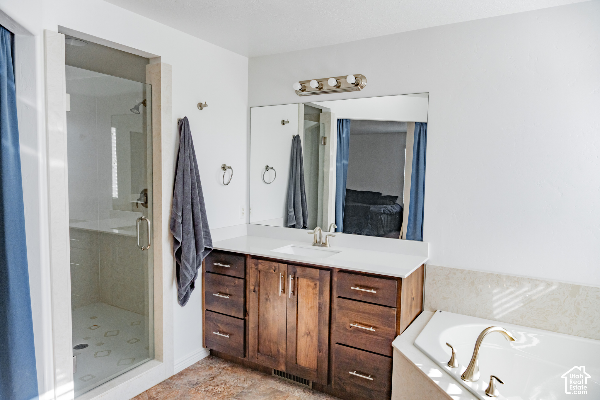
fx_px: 400
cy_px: 200
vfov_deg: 53.1
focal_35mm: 24
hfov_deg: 73.7
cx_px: 300
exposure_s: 1/500
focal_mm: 24
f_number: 5.6
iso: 1000
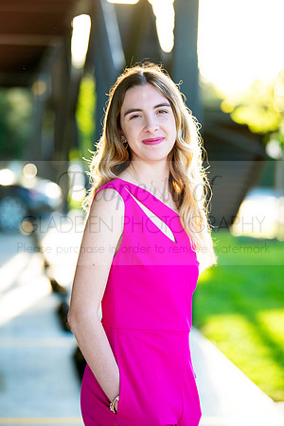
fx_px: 1207
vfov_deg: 20.0
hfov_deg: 13.4
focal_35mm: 102
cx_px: 142
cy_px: 213
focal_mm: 102
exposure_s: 1/400
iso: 250
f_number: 2.8
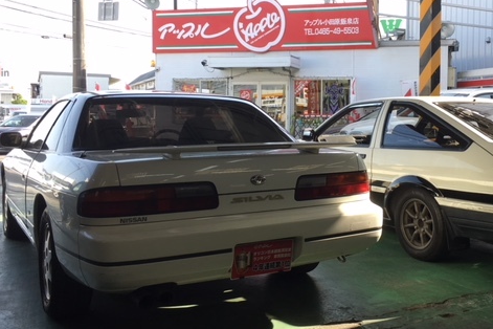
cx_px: 316
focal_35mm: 41
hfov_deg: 46.9
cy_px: 139
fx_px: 561
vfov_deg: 32.6
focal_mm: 4.15
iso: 25
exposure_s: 1/190
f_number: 2.2
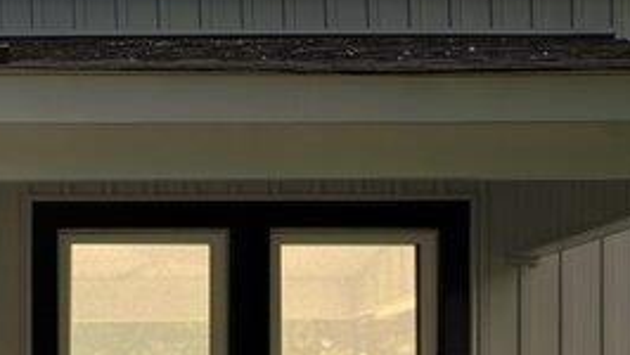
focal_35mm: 121
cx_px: -379
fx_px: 2023
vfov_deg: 9.6
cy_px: 631
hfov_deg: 15.9
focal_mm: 15
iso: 320
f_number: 8
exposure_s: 1/200
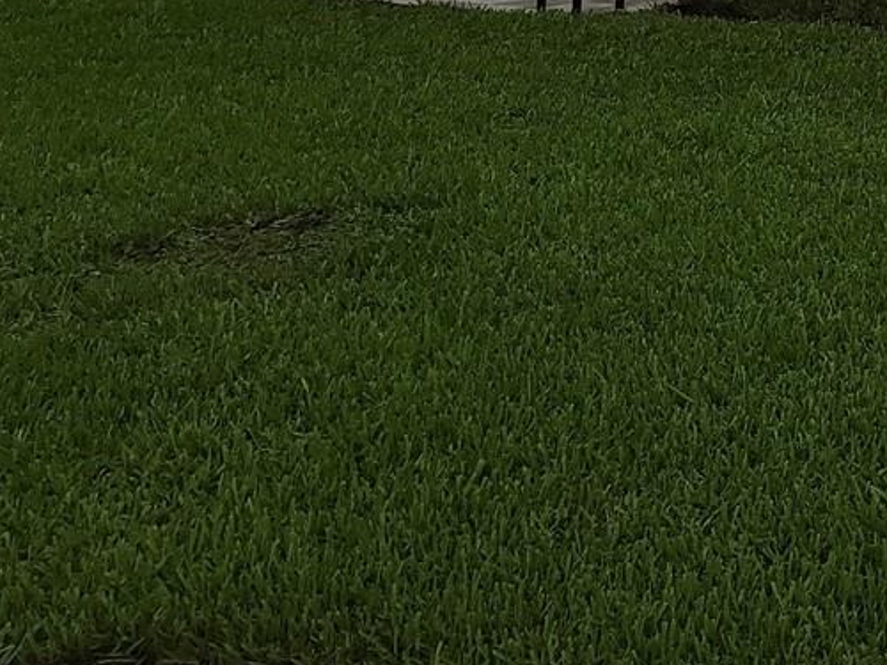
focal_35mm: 80
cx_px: 1330
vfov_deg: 16.9
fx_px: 2050
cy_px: -303
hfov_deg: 20.8
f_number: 1.8
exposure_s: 1/60
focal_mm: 7
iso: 20
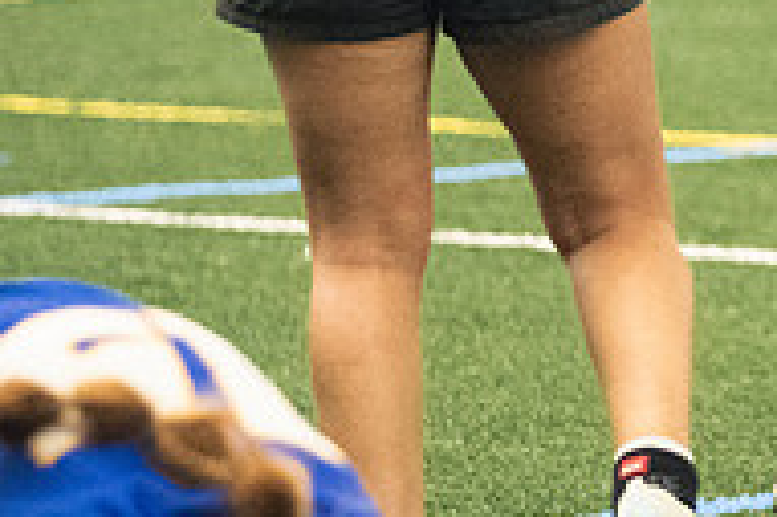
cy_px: 163
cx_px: 1050
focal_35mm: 660
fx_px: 14232
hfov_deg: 3.1
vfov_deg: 2.1
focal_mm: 145
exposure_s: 1/500
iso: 11400
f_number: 2.8
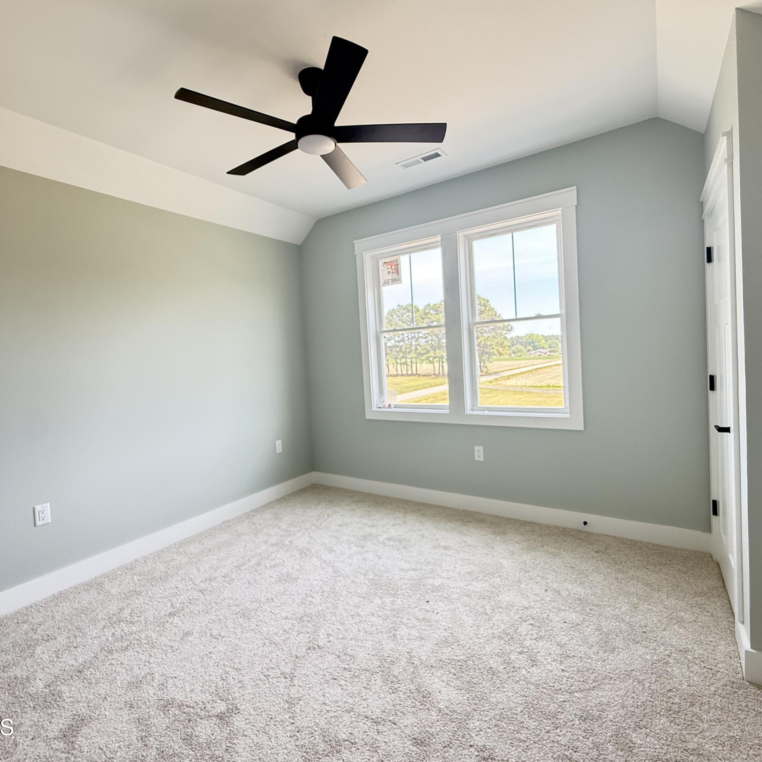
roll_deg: +2.9
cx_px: 370
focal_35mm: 17
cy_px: 371
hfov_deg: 83.9
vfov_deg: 83.9
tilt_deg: -1.3
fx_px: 423
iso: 200
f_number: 2.2
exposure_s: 1/99
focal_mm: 2.22
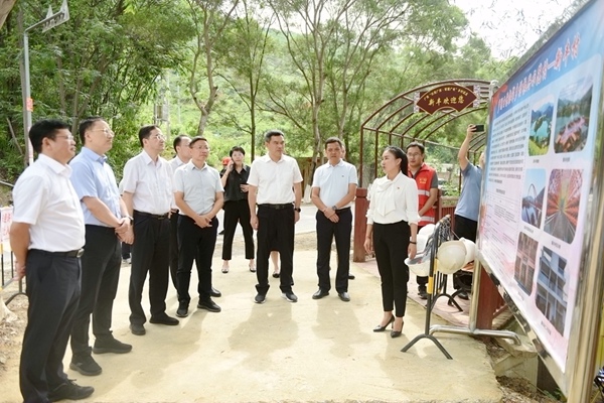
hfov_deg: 63.7
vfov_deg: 45.0
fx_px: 487
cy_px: 202
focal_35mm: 29
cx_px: 302
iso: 500
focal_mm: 29
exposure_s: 1/1250
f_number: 3.5
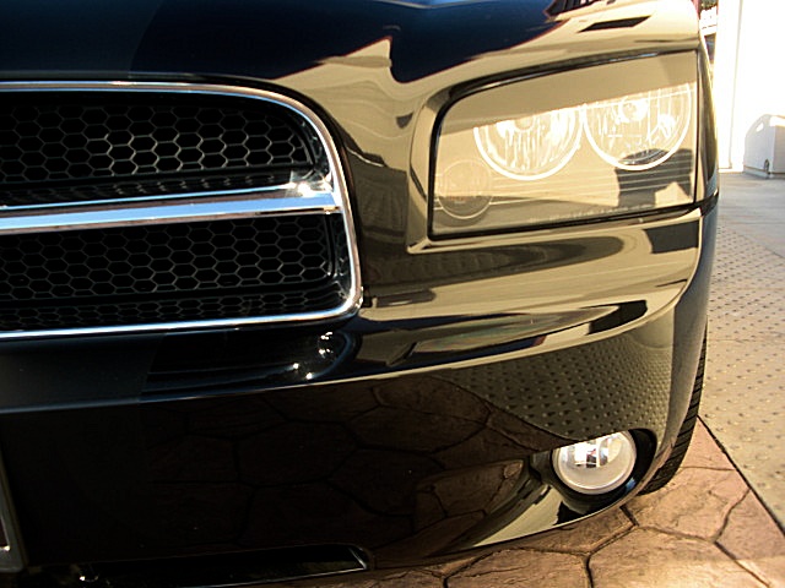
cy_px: 294
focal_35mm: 36
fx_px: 816
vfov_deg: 39.7
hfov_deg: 51.4
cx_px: 392
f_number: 2.8
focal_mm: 6.3
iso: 50
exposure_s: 1/125
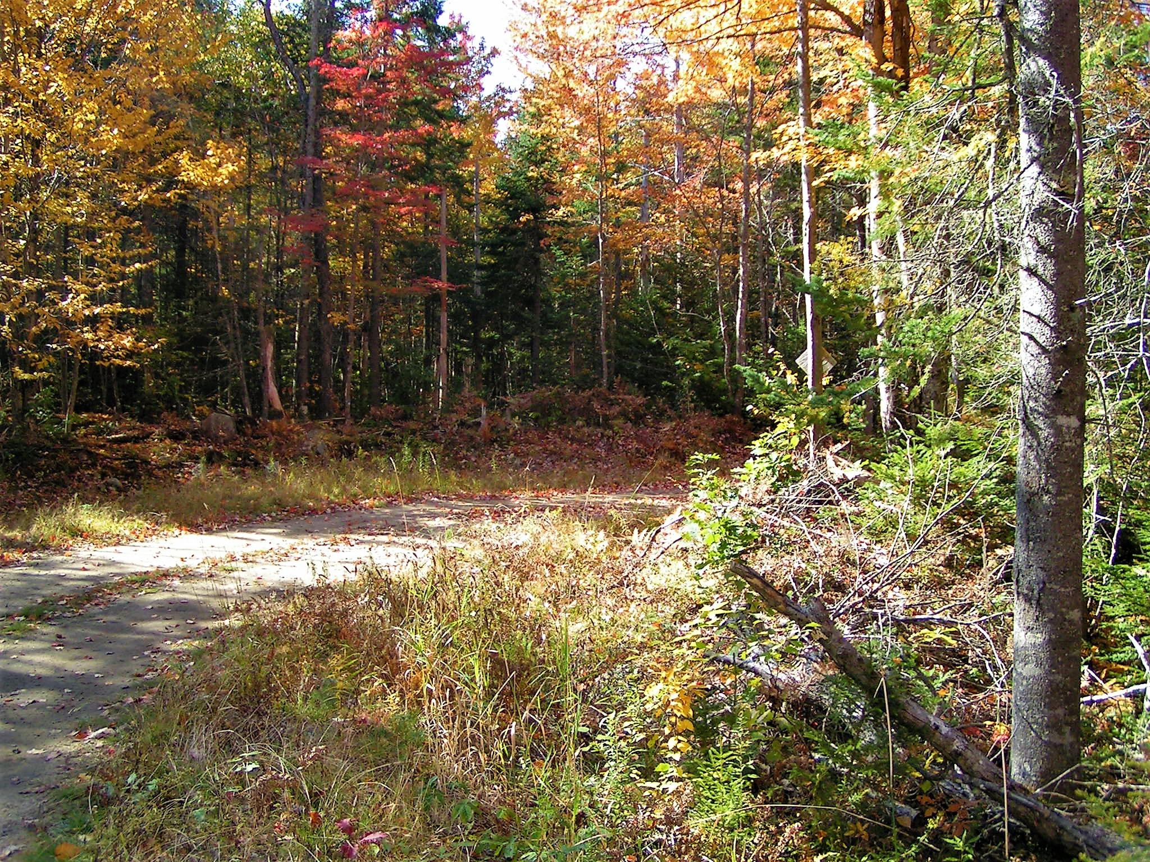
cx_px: 575
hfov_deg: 49.0
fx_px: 1262
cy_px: 431
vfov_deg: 37.7
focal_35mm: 38
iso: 80
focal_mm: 5.8
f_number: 2.8
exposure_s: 1/250
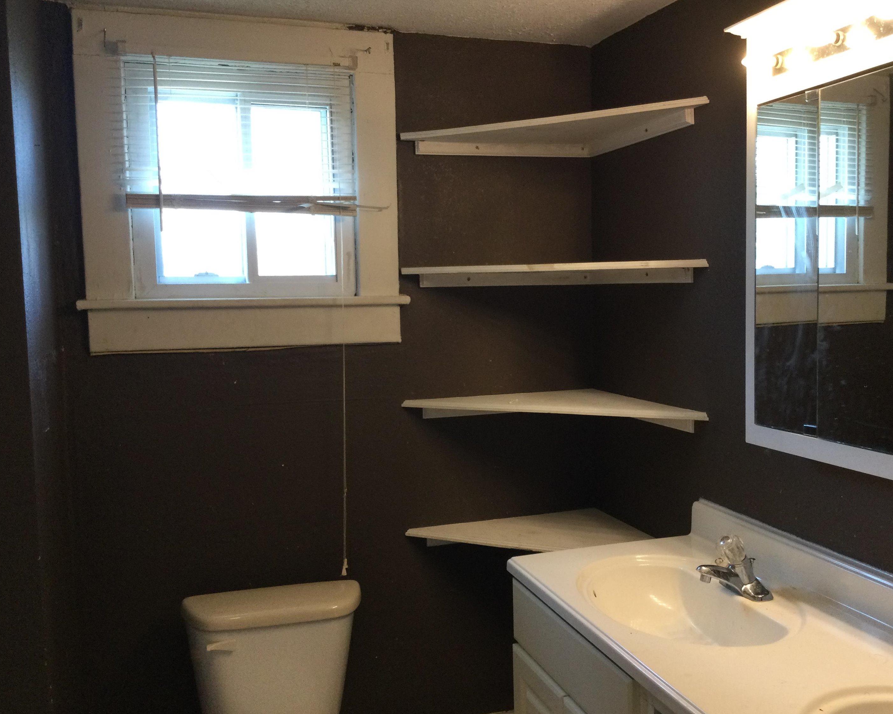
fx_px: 872
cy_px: 360
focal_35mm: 33
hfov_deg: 54.2
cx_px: 478
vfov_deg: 44.5
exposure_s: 1/30
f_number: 2.4
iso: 80
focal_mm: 3.3
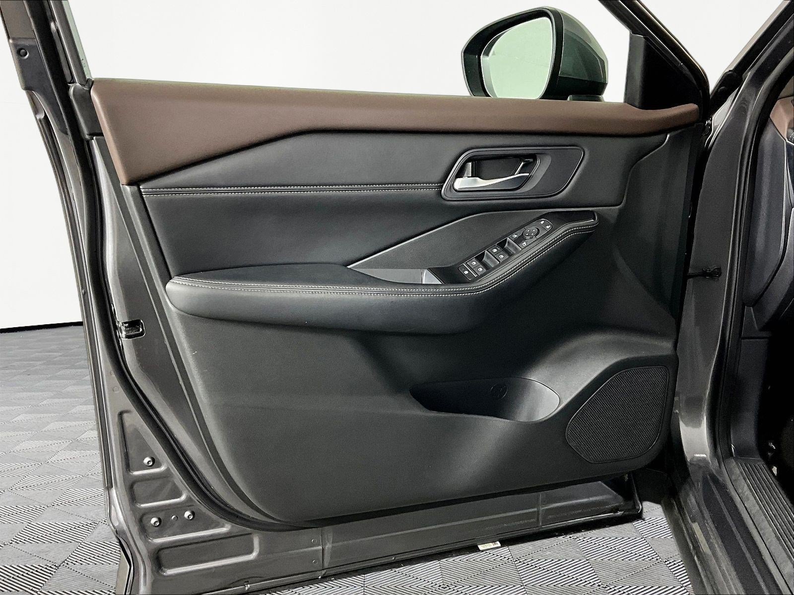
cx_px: 397
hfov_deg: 61.7
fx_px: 665
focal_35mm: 29
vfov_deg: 48.2
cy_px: 298
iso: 100
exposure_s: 1/60
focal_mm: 3
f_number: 1.8
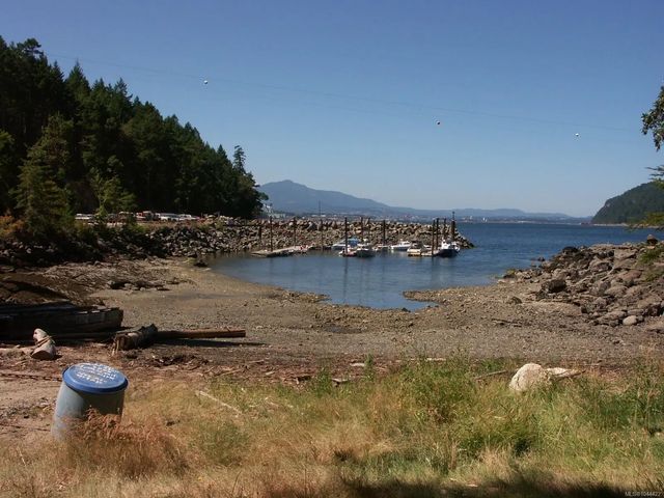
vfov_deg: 42.9
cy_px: 249
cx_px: 332
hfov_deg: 55.4
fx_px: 633
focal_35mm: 33
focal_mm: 8.67
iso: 100
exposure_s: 1/500
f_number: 8
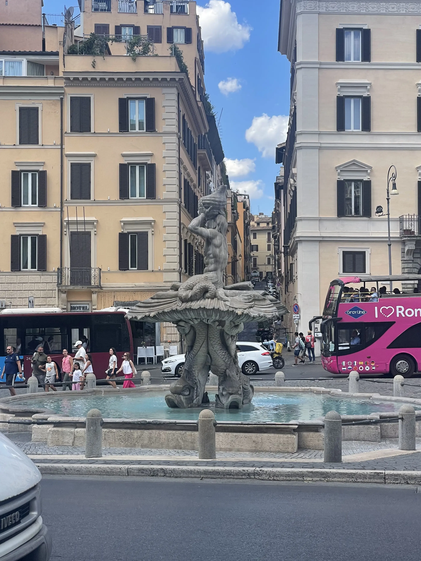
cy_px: 280
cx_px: 210
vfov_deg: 36.8
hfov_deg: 28.0
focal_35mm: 52
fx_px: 843
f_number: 2
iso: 25
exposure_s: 1/592
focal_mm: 6
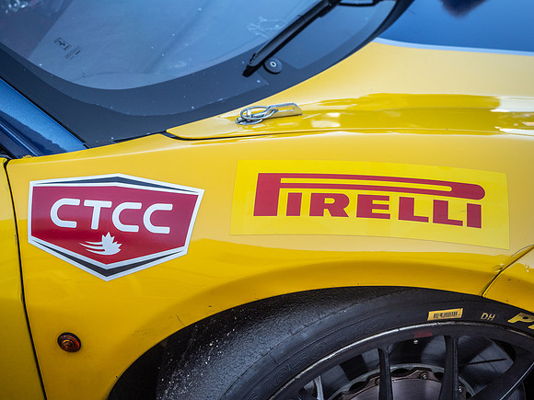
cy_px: 200
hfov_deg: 38.2
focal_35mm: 50
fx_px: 771
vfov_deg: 29.1
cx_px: 267
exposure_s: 1/1000
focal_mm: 25
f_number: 2.8
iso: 200
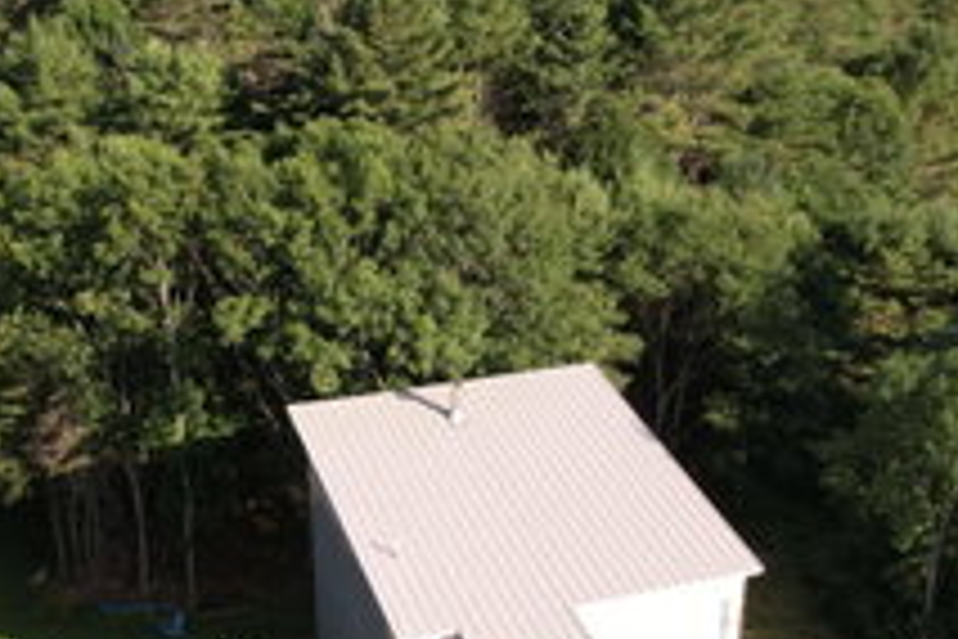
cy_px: 353
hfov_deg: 37.5
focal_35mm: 53
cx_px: 459
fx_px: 1410
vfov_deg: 25.5
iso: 100
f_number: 2.8
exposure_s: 1/30
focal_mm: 8.38
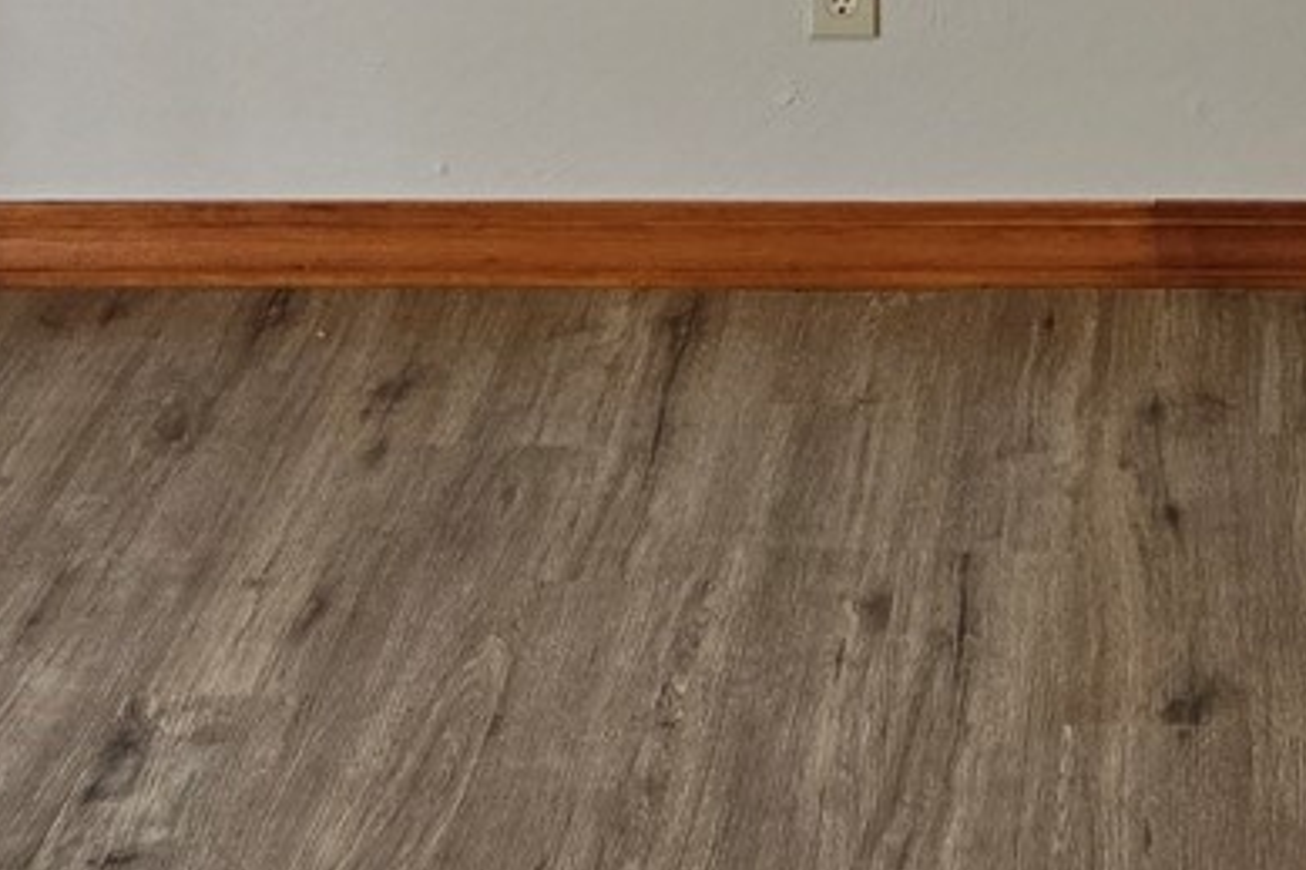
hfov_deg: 17.1
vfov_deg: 10.7
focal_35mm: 118
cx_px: 1192
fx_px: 4279
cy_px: -813
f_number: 1.8
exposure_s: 1/120
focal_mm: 5.4
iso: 125
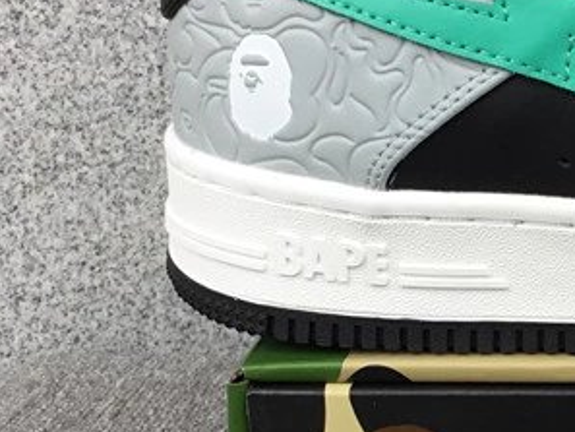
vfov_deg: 15.7
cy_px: 292
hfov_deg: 19.2
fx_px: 1562
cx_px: 761
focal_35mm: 94
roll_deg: -0.6
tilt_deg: -19.4
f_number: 2.4
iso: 25
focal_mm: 3.3
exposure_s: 1/131
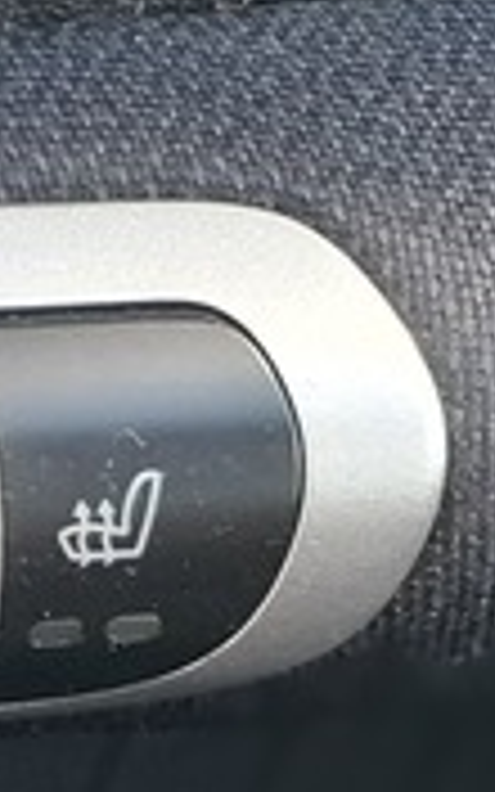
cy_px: -1008
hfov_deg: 5.8
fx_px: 4295
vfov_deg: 9.5
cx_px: -1372
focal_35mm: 199
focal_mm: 5.54
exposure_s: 1/129
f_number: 1.8
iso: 50
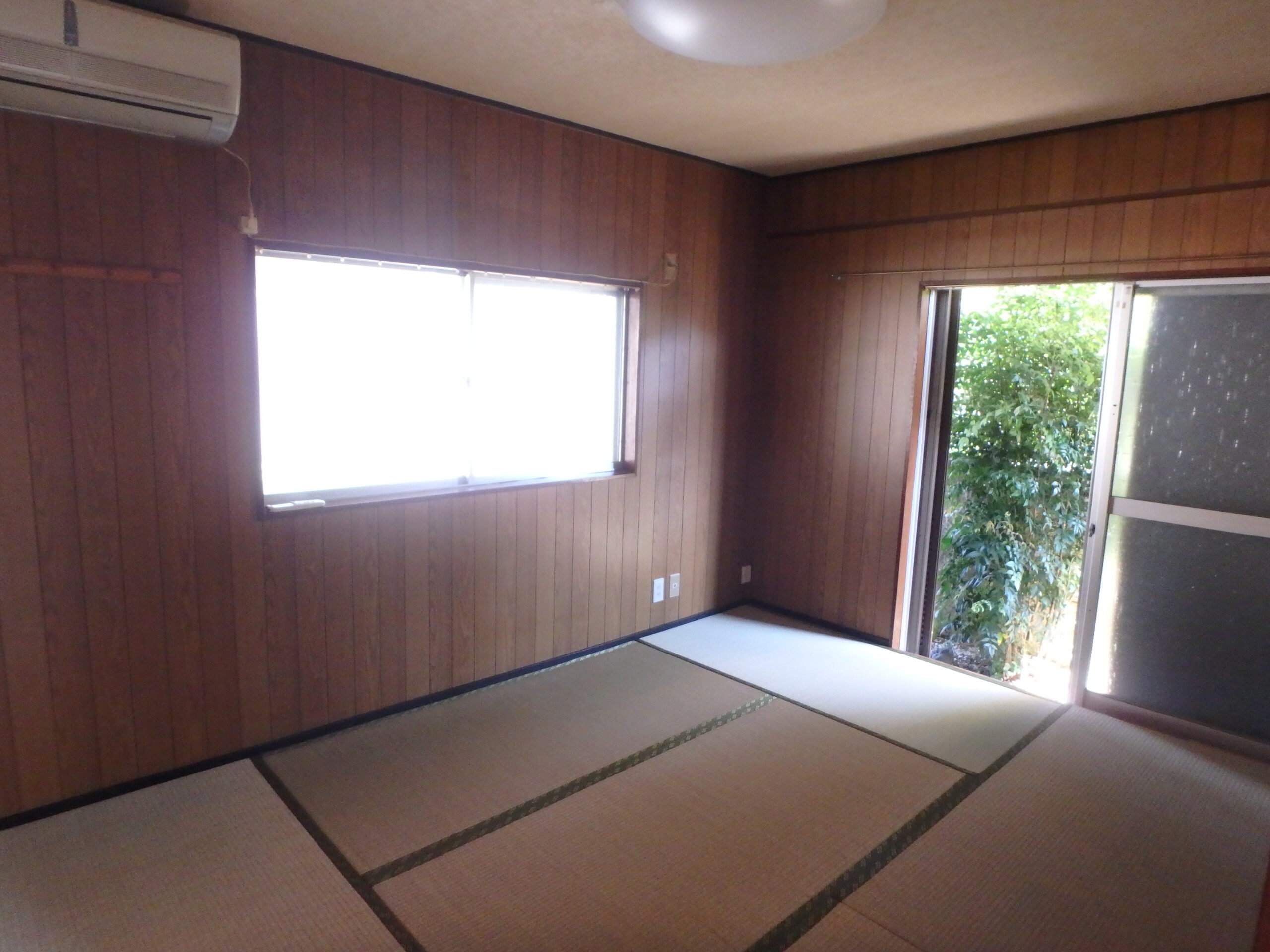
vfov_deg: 63.4
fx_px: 770
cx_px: 635
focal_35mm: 21
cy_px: 476
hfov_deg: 79.0
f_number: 3.5
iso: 800
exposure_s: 1/30
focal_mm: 3.7
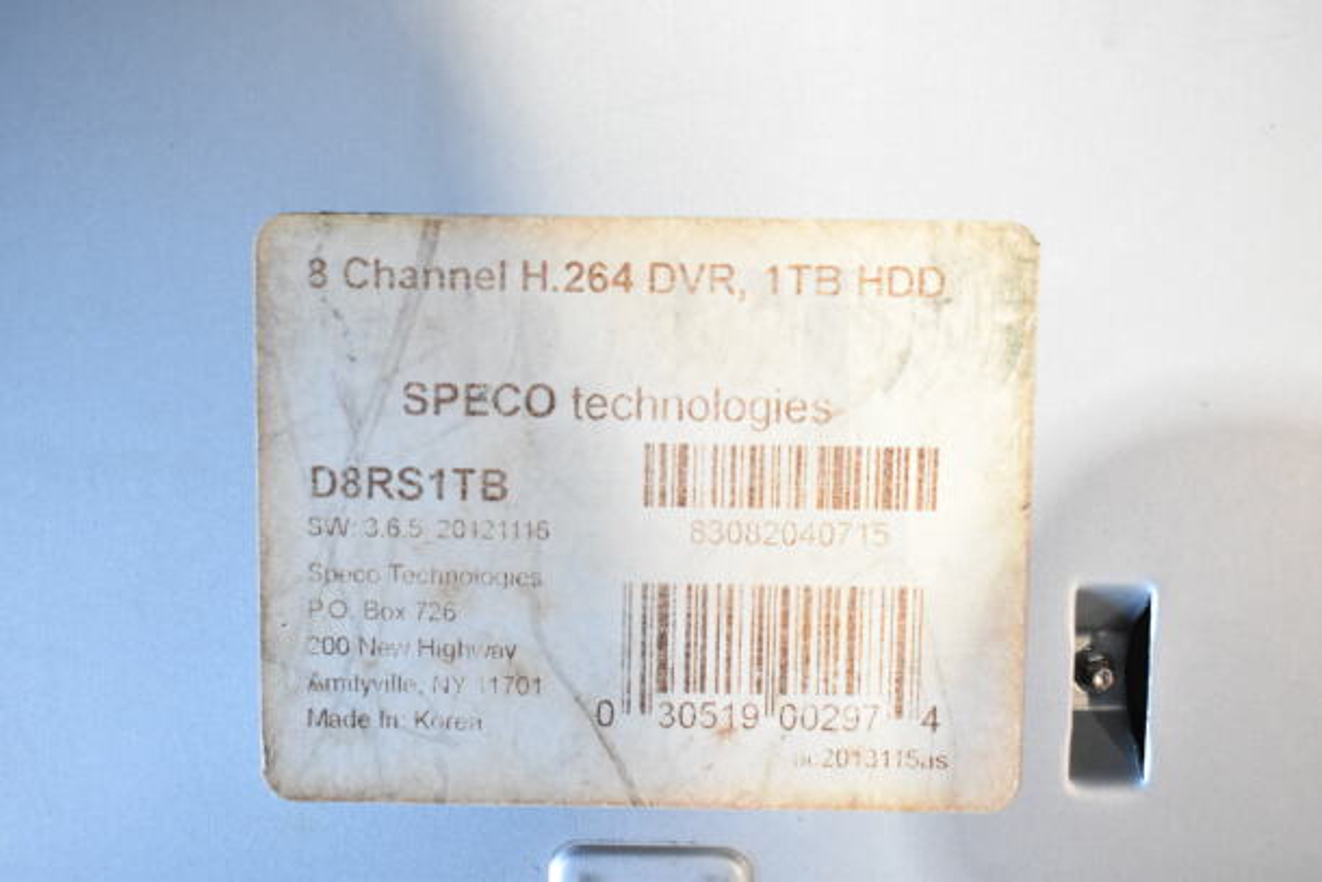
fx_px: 1653
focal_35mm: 45
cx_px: 661
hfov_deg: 43.6
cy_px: 441
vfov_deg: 29.9
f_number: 5.6
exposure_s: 1/125
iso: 1600
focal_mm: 30
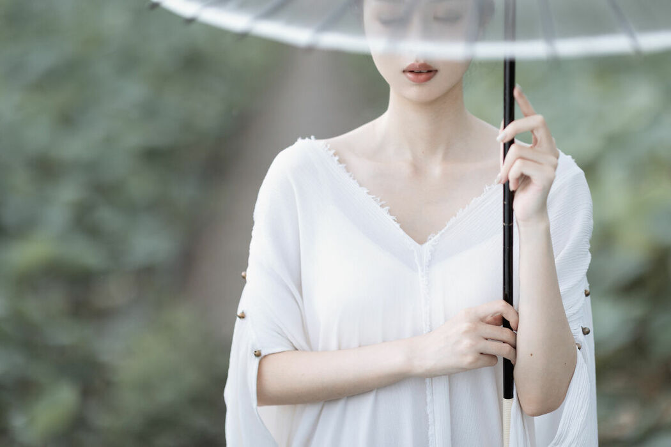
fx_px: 1584
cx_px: 336
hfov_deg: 23.9
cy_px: 224
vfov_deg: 16.1
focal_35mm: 85
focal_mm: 85
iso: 400
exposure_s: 1/2500
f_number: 1.8
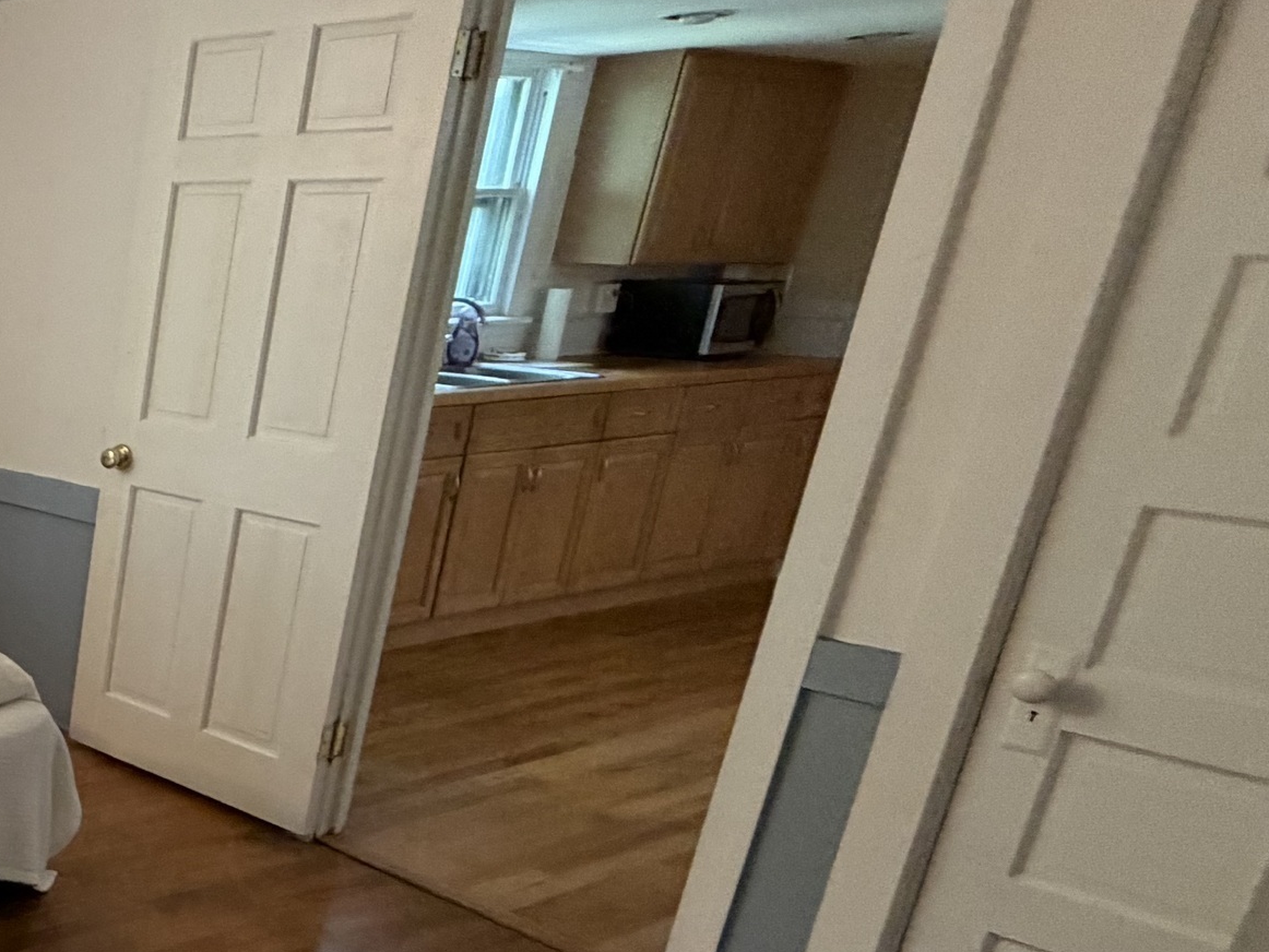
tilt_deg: -18.4
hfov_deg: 35.0
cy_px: 661
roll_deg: -1.0
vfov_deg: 38.1
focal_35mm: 37
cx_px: -375
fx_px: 1357
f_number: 2.2
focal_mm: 2.22
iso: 400
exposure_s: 1/60
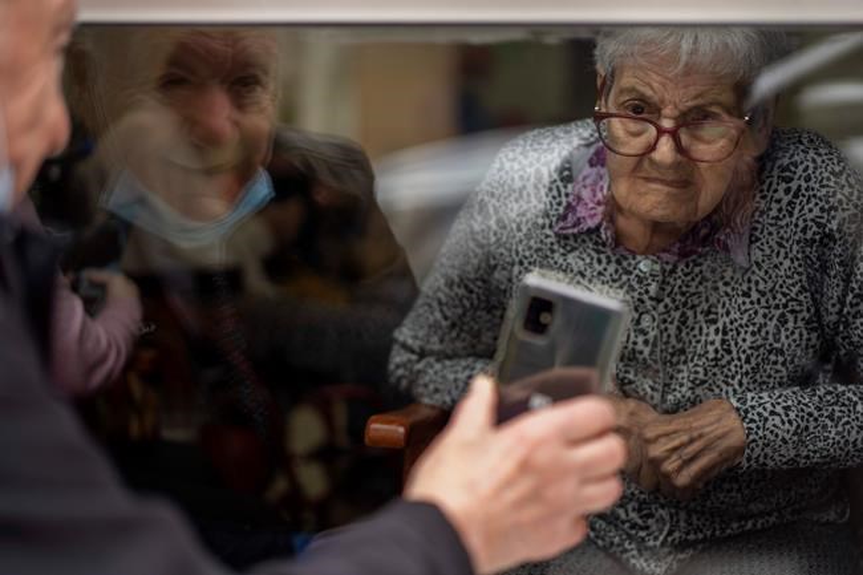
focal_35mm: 55
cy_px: 288
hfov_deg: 36.3
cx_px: 432
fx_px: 1318
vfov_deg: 24.6
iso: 400
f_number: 1.8
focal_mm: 55
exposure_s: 1/1250
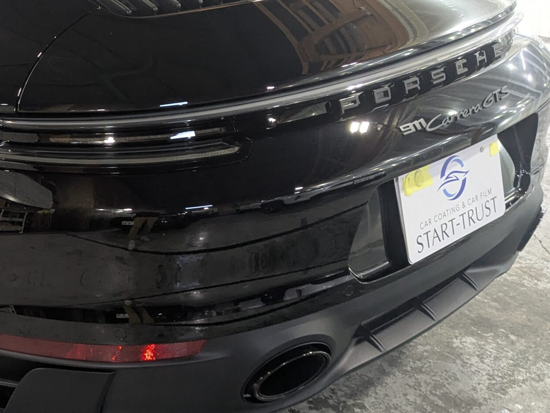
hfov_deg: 32.4
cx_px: 9
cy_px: 173
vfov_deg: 26.5
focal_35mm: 55
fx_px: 874
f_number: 1.73
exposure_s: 1/120
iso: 366
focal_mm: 4.38
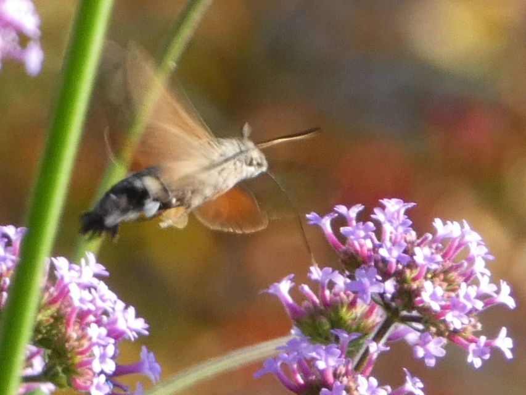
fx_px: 6687
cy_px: 198
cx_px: 263
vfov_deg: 3.4
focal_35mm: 440
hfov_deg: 4.5
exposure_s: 1/100
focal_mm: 78.8
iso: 250
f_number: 5.6
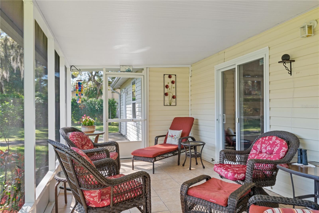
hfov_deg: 73.8
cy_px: 106
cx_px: 160
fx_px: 213
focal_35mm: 24
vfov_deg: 53.1
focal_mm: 16
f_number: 8
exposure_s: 1/13
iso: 400
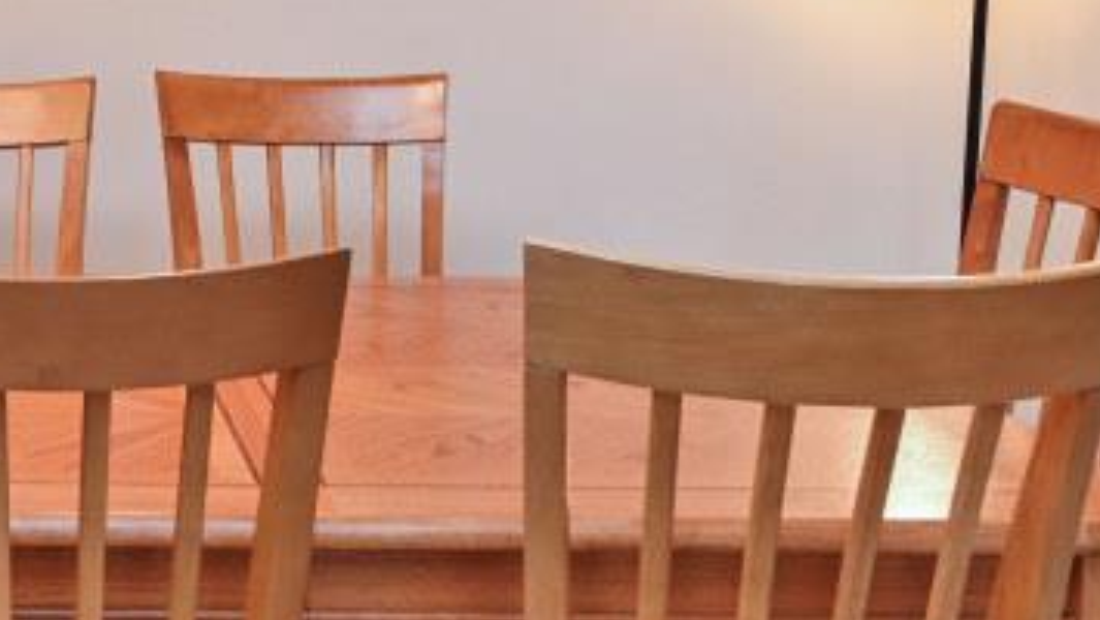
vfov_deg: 18.6
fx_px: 1809
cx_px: -71
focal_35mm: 62
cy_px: -74
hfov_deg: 30.7
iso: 220
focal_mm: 14
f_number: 4
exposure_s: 1/60
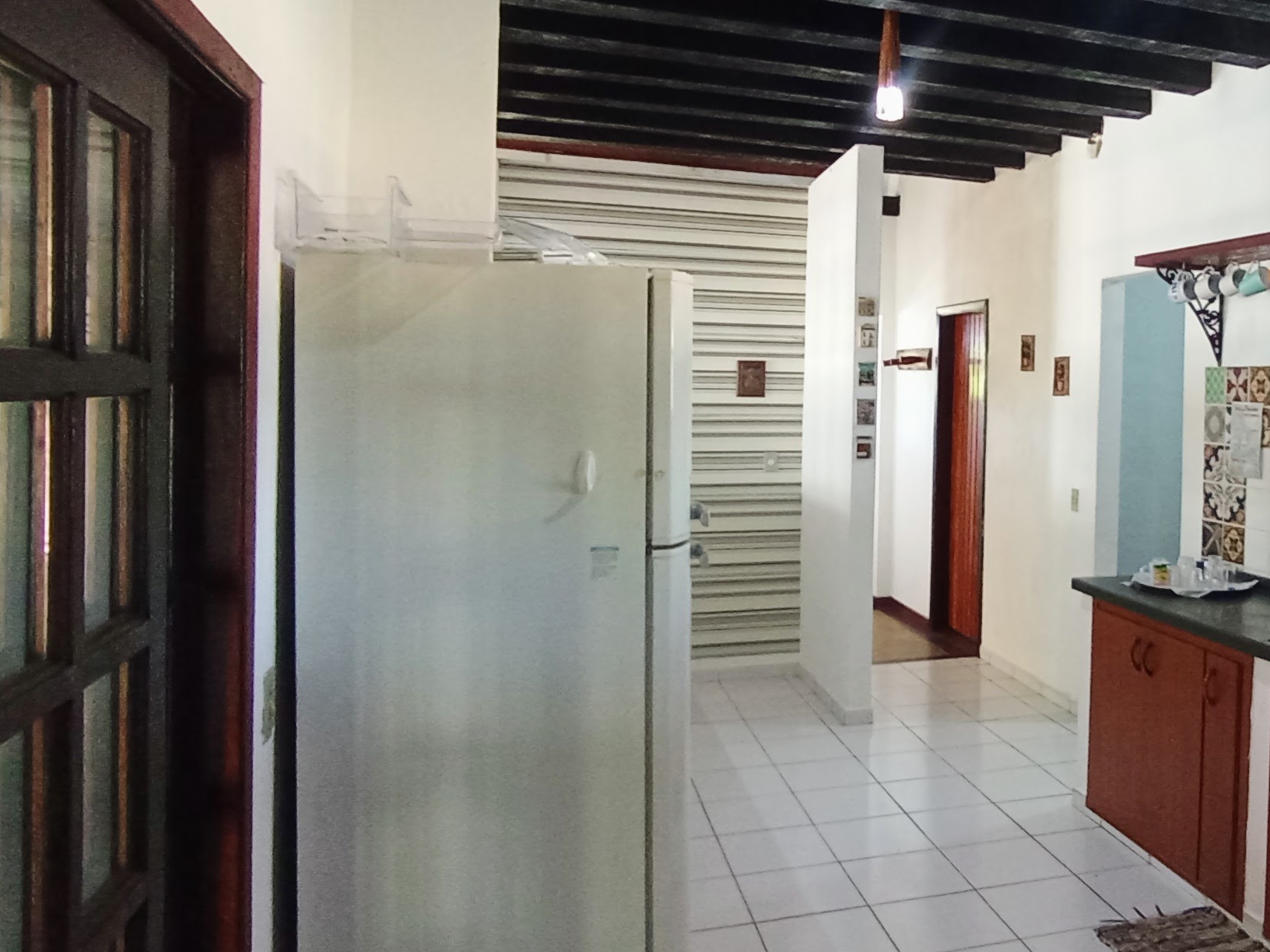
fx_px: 1174
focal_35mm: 32
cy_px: 413
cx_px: 979
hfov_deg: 53.7
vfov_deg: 44.1
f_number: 2.2
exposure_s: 1/30
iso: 364
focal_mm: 1.65
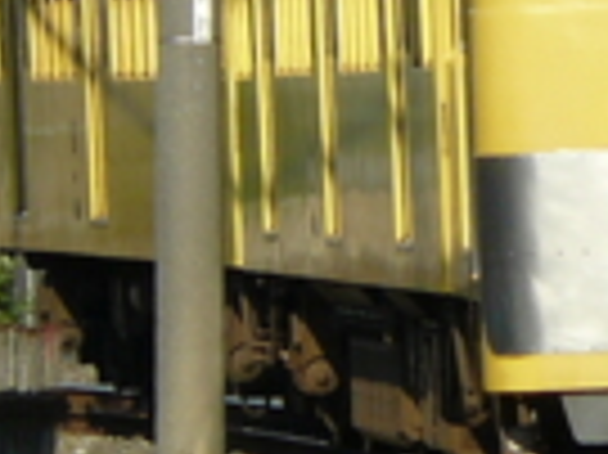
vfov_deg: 1.1
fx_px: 24410
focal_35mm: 1391
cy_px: -13
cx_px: 640
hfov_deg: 1.4
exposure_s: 1/400
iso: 100
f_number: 5.6
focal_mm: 43.3
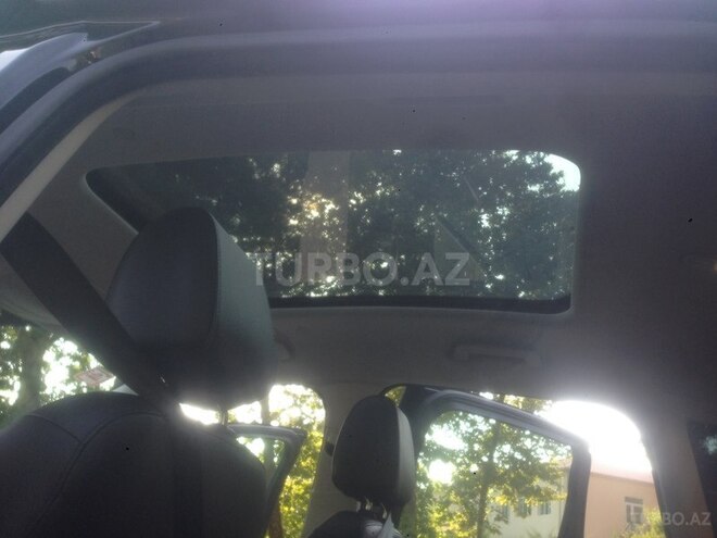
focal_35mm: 33
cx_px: 358
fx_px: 684
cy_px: 269
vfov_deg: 42.9
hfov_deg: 55.4
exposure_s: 1/176
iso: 50
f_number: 2.4
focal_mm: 4.12
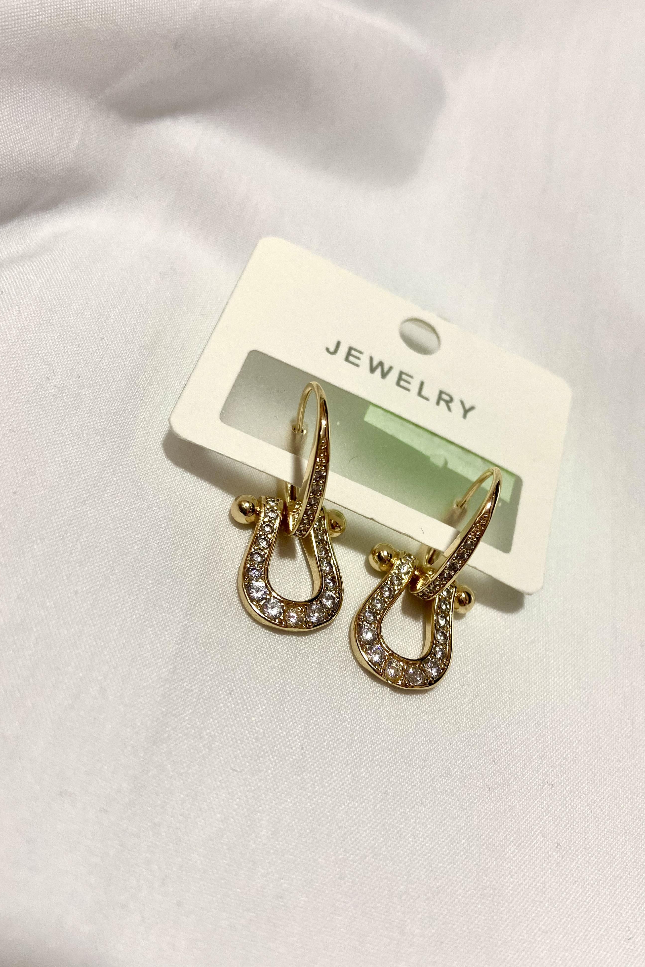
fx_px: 752
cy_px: 487
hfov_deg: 46.3
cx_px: 364
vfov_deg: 65.5
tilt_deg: -46.5
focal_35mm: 28
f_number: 1.8
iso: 100
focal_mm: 4.25
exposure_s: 1/50
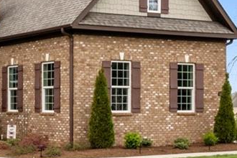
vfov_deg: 14.6
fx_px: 612
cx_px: -42
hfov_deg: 20.6
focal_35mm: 93
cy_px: 30
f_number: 13
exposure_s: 1/320
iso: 640
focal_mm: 20
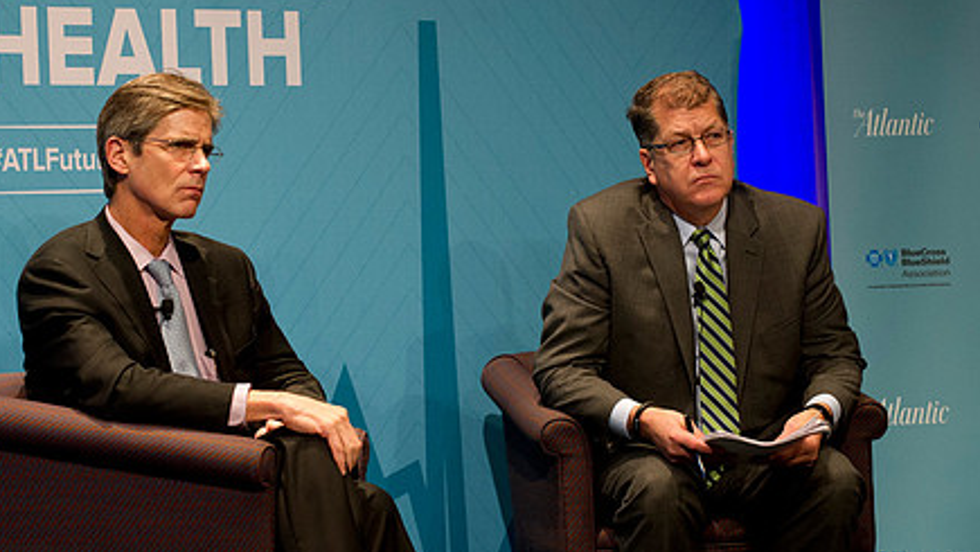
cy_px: 228
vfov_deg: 7.5
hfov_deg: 13.3
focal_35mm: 162
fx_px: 4211
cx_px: 444
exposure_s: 1/160
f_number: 4
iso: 2500
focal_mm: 116
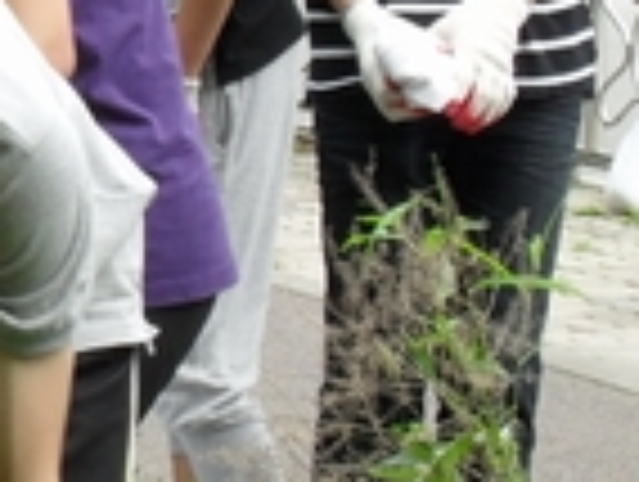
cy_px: -32
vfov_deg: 5.9
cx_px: -598
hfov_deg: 7.5
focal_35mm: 253
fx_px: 4678
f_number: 5.1
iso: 100
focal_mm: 10.7
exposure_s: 1/90
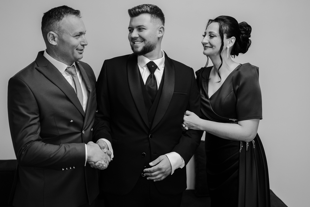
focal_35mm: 40
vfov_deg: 33.4
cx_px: 144
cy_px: 101
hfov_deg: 48.4
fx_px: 344
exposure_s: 1/250
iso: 1000
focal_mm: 35
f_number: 2.2
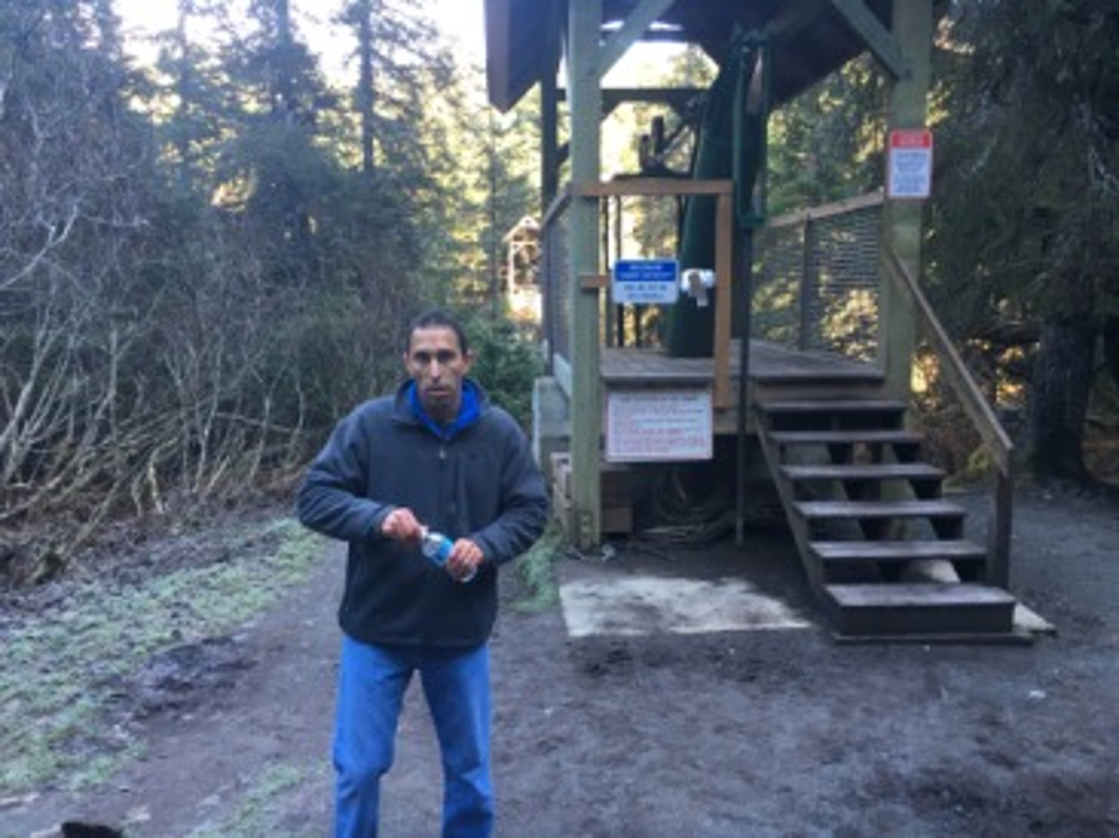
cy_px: 419
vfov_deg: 48.2
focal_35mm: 29
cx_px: 560
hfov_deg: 61.7
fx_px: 937
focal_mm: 4.15
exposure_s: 1/30
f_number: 2.2
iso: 64
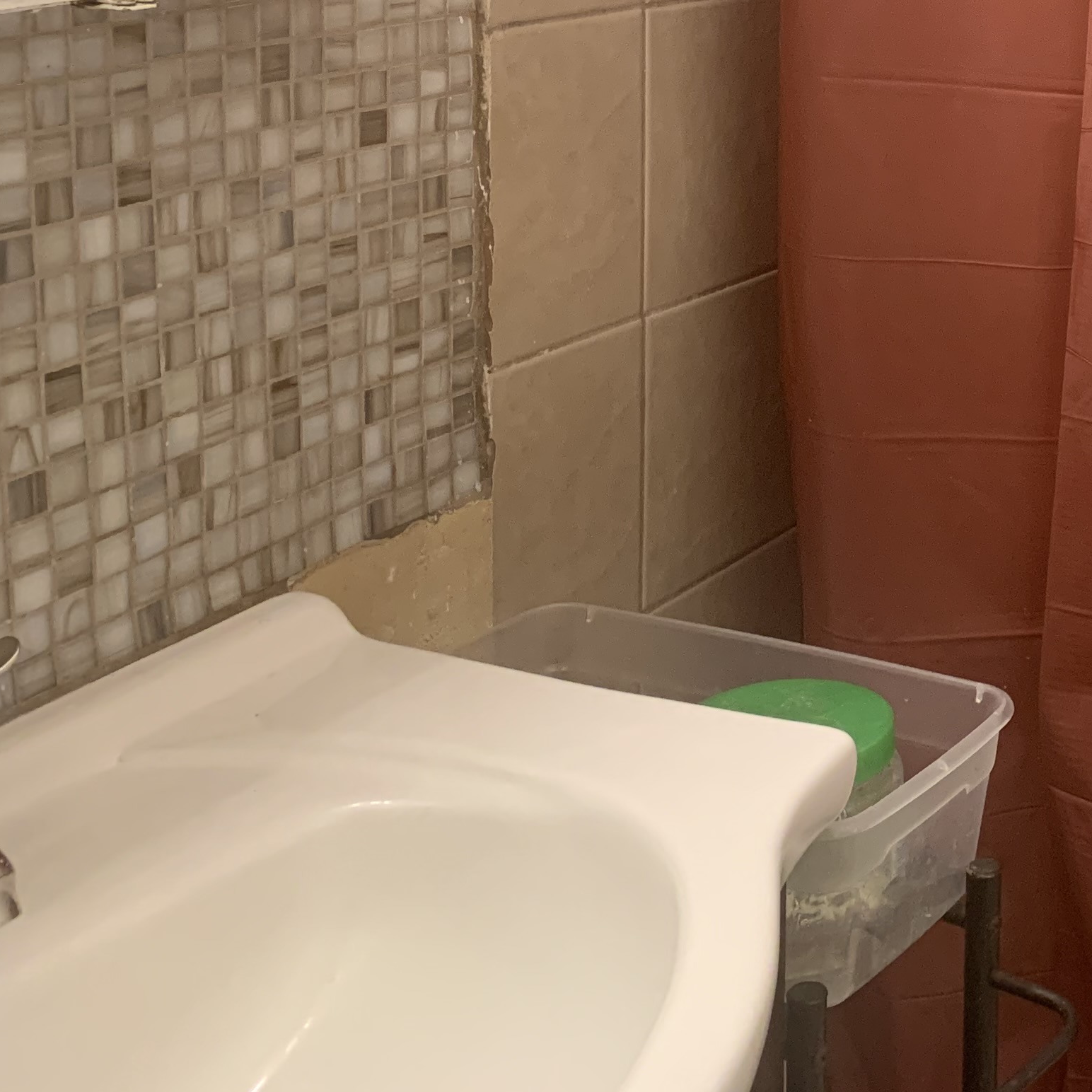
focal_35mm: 60
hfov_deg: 25.2
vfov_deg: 27.2
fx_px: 2141
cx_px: 1366
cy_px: 40
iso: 250
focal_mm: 4.25
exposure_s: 1/60
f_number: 1.8
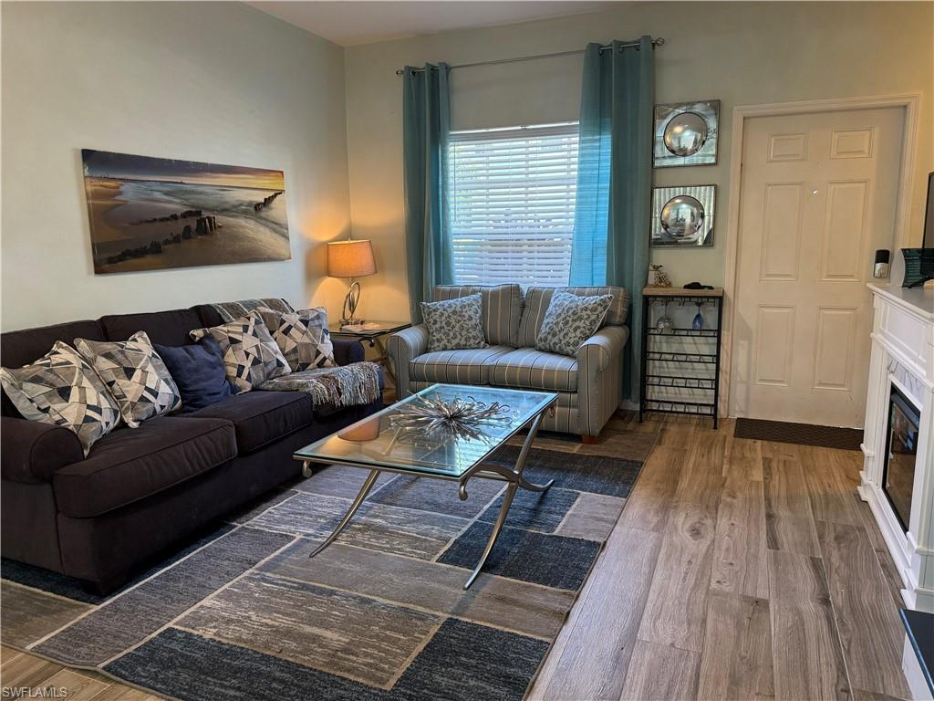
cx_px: 467
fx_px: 648
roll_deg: +1.3
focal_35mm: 24
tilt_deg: -10.4
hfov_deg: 71.6
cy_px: 350
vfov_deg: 56.8
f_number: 1.78
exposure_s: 1/120
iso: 320
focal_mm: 6.76
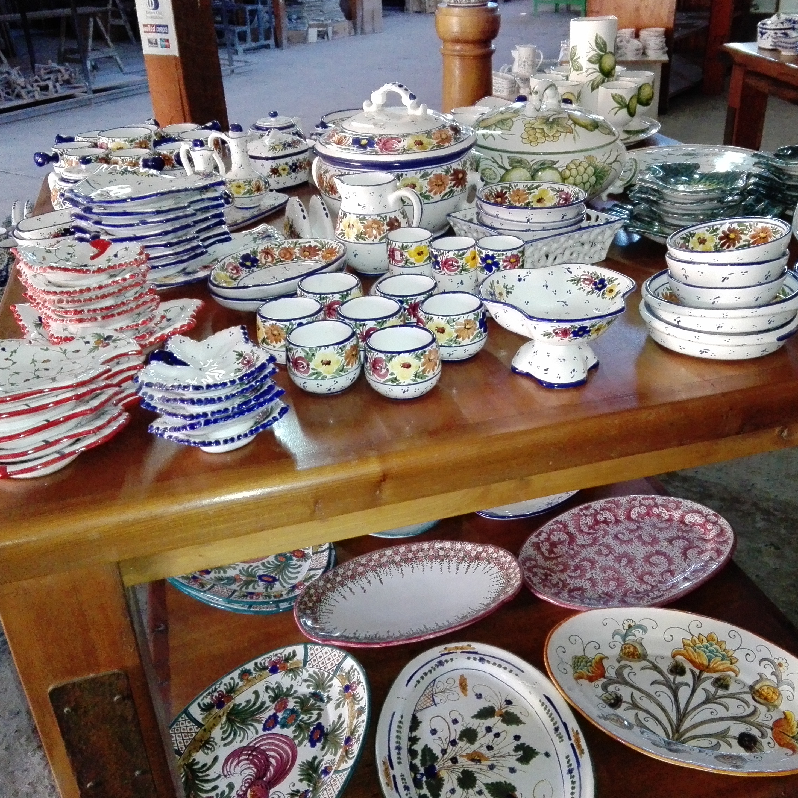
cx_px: 460
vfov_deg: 48.4
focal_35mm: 34
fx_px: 887
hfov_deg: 48.3
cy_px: 383
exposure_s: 1/33
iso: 800
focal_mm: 3.68
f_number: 2
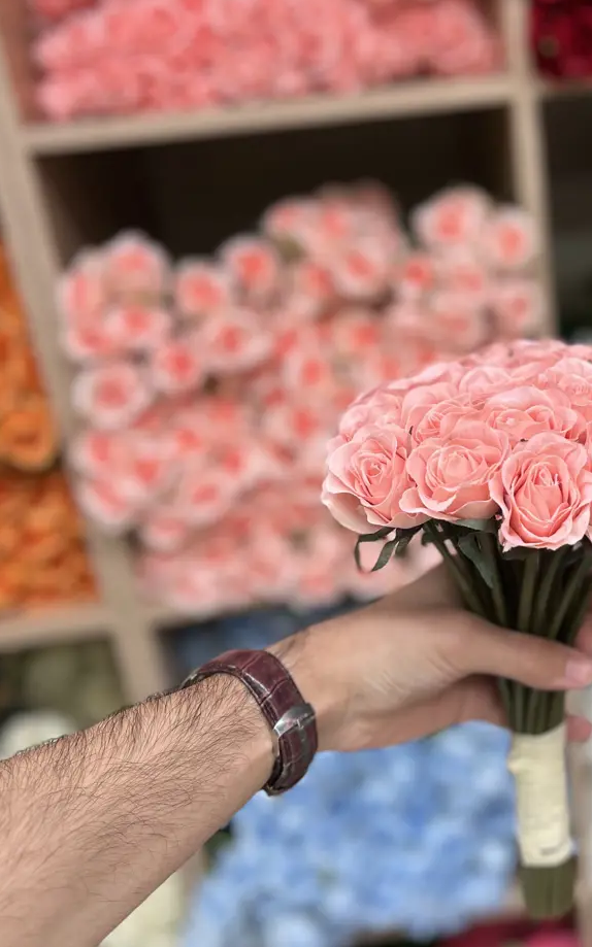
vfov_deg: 49.3
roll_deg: +5.2
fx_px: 1033
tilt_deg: -21.7
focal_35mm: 40
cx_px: 498
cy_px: 460
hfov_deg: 30.9
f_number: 1.5
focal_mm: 5.7
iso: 40
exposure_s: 1/100
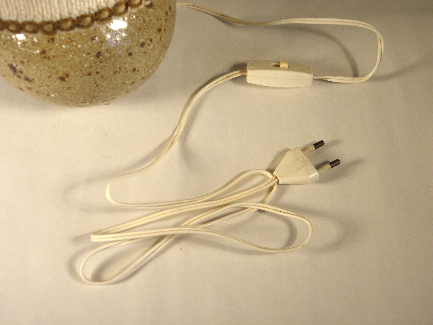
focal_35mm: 59
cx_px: 216
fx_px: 738
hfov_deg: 32.7
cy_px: 162
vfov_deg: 24.8
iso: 100
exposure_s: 1/80
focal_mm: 10.6
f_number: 4.1
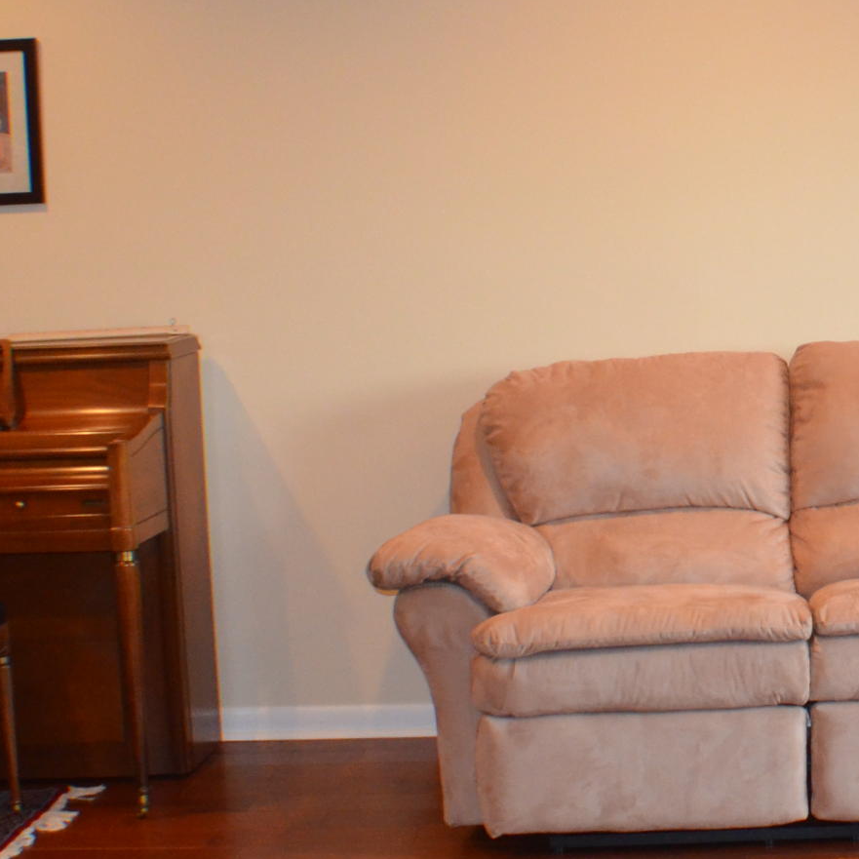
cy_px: 334
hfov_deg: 16.3
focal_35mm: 104
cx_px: 940
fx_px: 2920
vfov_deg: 16.7
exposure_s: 1/60
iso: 1400
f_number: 4
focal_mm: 24
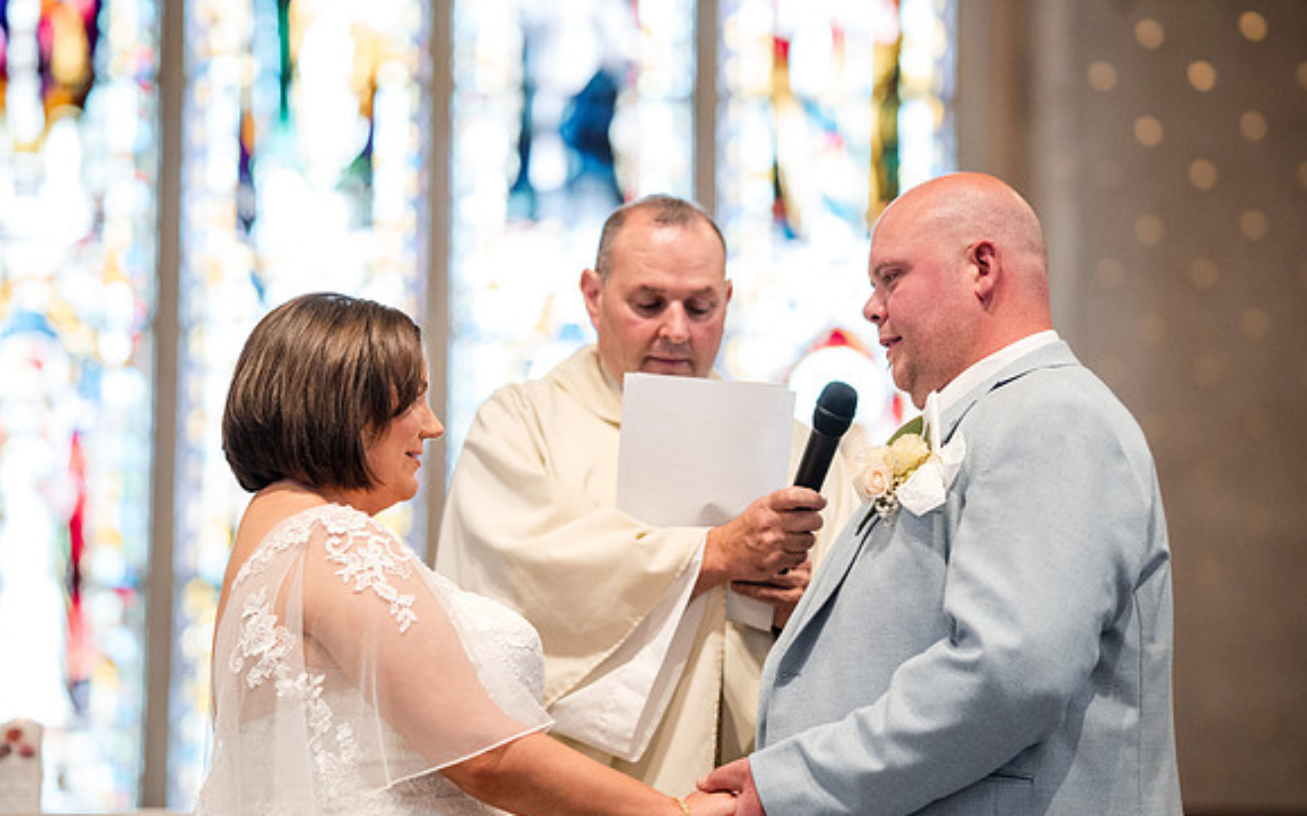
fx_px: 4630
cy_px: 428
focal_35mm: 130
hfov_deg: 16.1
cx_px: 654
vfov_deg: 10.1
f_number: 1.6
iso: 1600
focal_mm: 85
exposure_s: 1/500
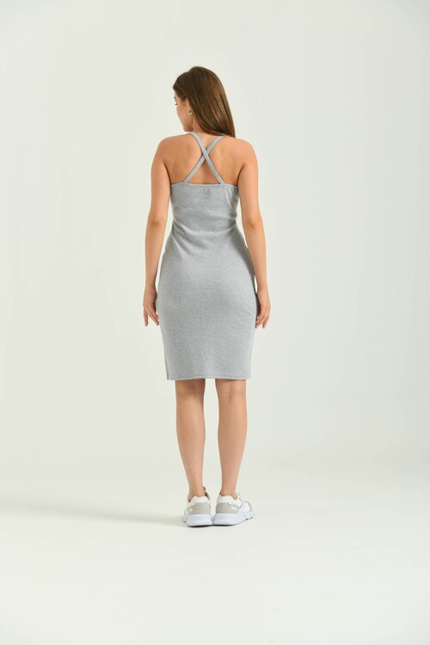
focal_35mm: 70
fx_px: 1254
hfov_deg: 19.5
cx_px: 215
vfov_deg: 28.8
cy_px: 322
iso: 100
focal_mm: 70
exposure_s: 1/160
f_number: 6.3
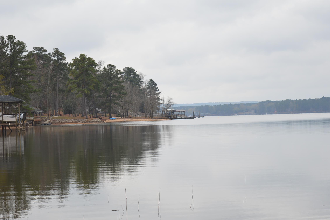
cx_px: 177
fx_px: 1004
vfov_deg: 12.5
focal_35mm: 110
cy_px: 121
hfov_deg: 18.7
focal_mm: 55
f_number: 6.3
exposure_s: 1/200
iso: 100
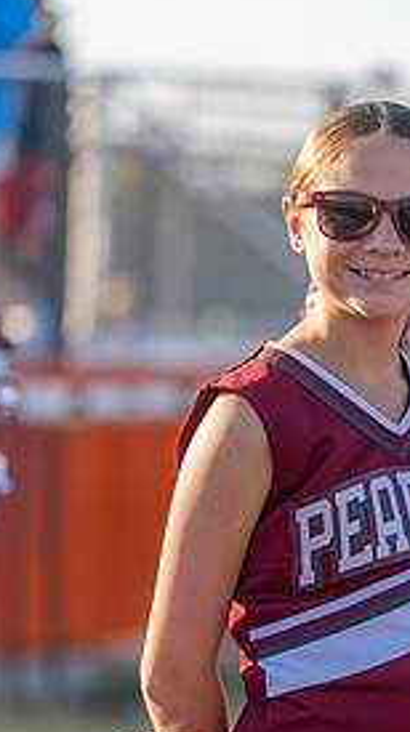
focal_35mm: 230
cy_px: 450
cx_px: 383
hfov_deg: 5.3
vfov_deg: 9.4
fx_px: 4460
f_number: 2.8
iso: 100
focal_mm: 134
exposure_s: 1/1000
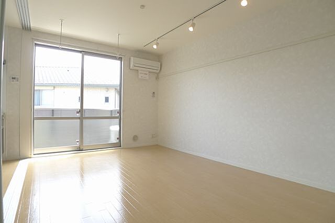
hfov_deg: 73.8
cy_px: 112
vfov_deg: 53.1
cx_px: 168
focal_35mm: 24
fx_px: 223
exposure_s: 1/80
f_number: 2
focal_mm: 5.1
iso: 80
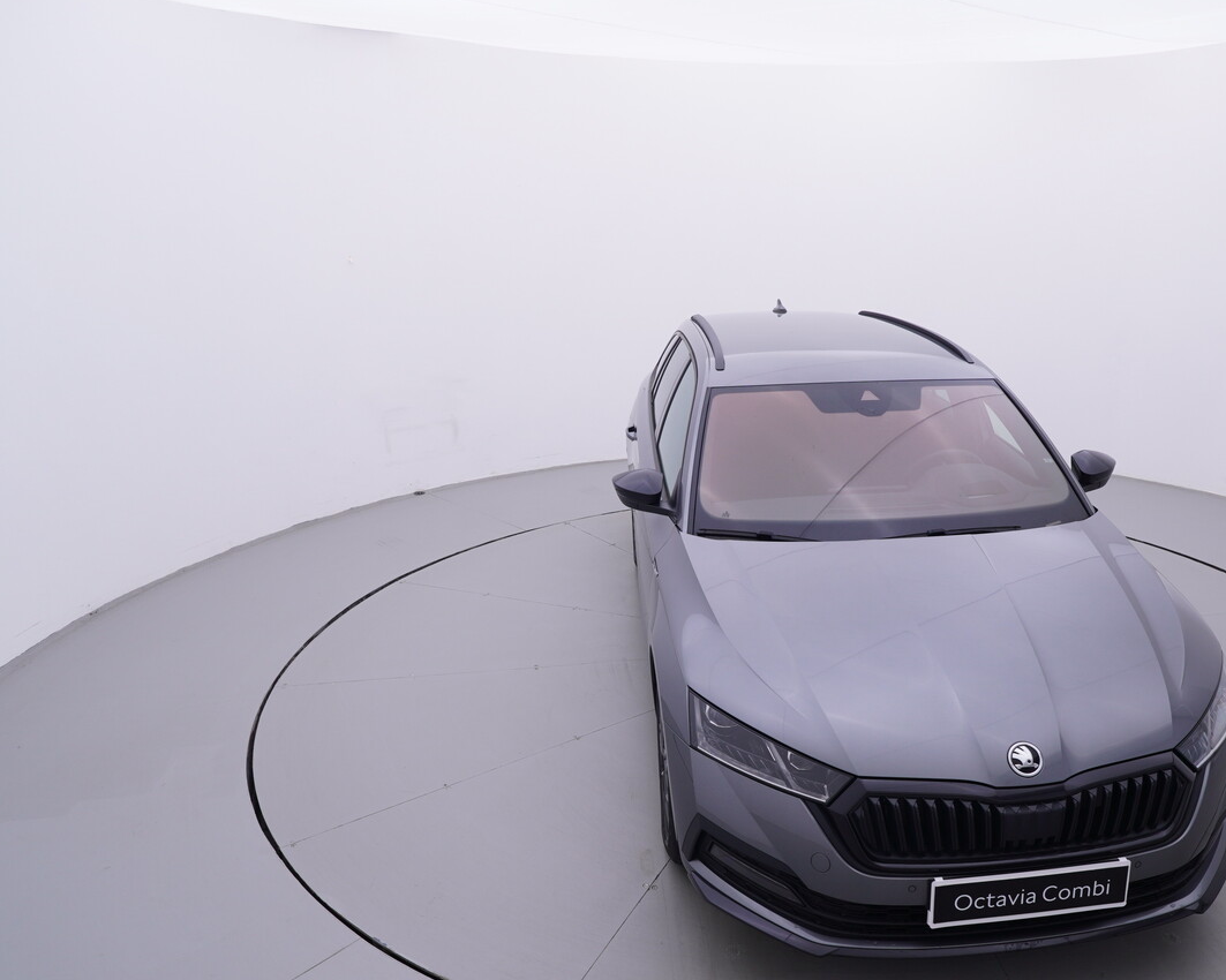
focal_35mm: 29
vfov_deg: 50.4
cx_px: 757
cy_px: 548
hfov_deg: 60.4
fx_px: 1039
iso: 200
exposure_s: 1/80
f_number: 5
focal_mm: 15
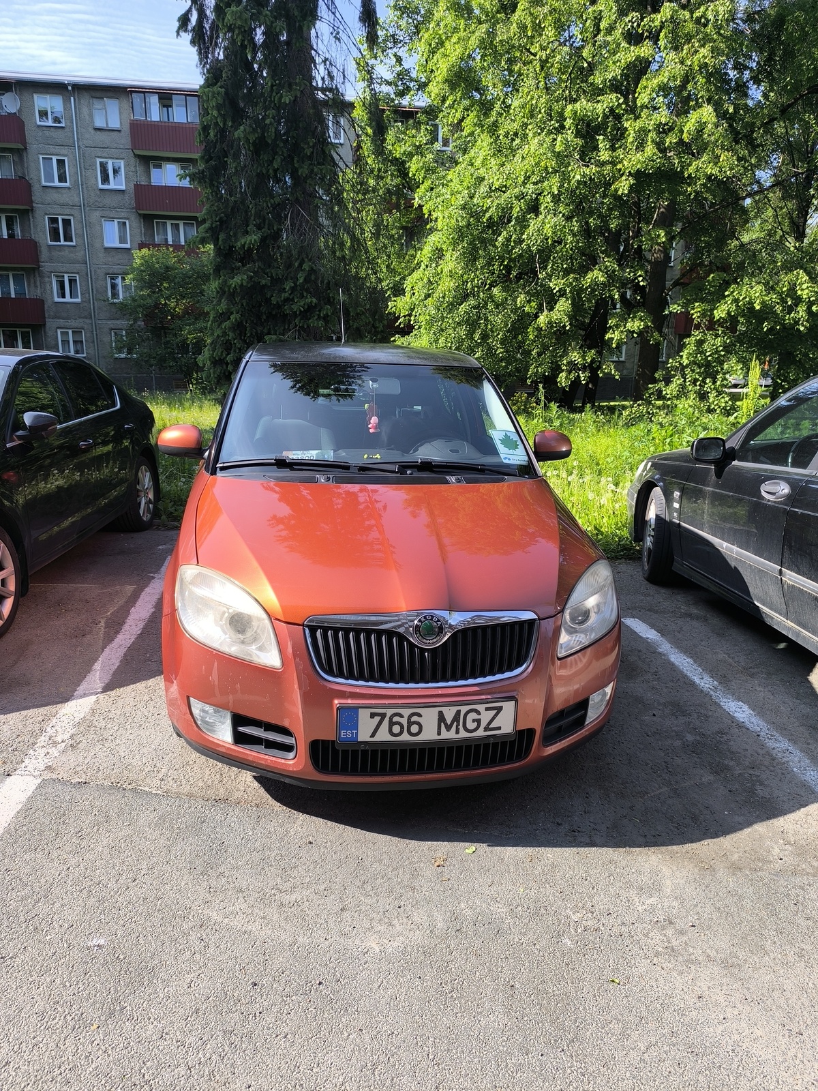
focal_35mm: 23
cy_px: 546
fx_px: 725
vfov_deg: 73.9
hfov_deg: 58.9
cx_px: 409
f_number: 1.65
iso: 50
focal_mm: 6.14
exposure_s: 1/505
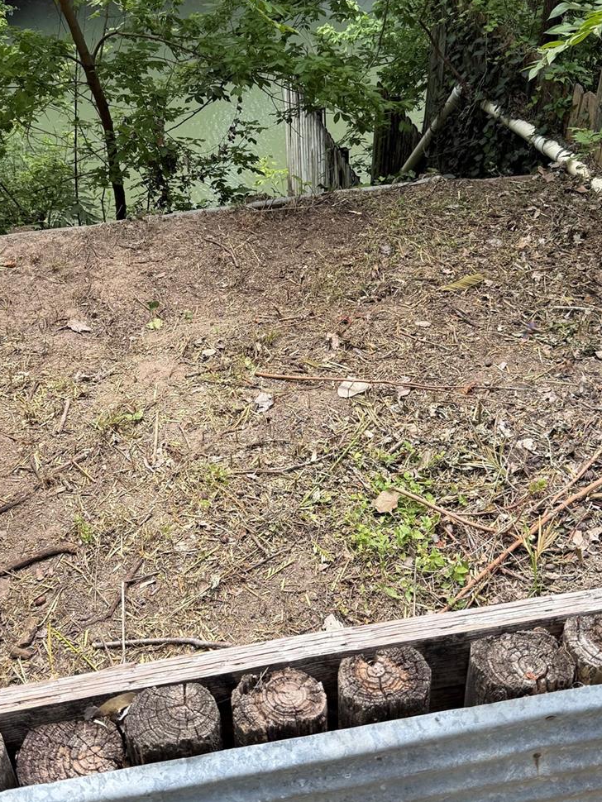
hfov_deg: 37.7
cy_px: 363
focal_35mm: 38
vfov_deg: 48.9
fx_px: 881
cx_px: 259
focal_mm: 6.76
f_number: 1.78
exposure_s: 1/456
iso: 80
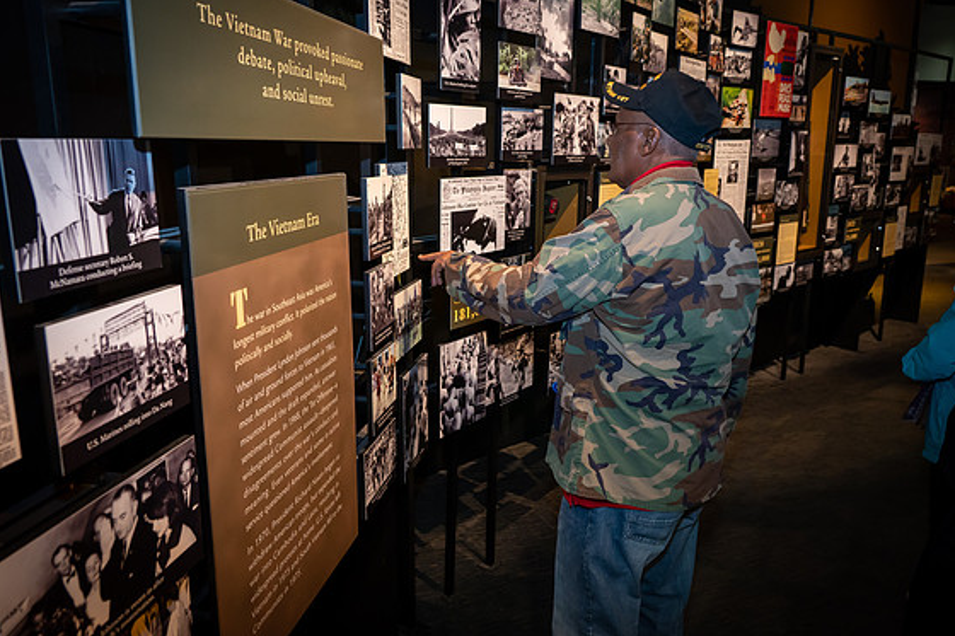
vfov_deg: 44.9
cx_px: 489
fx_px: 769
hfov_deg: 63.7
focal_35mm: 29
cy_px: 310
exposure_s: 1/30
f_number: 5
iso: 3200
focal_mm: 28
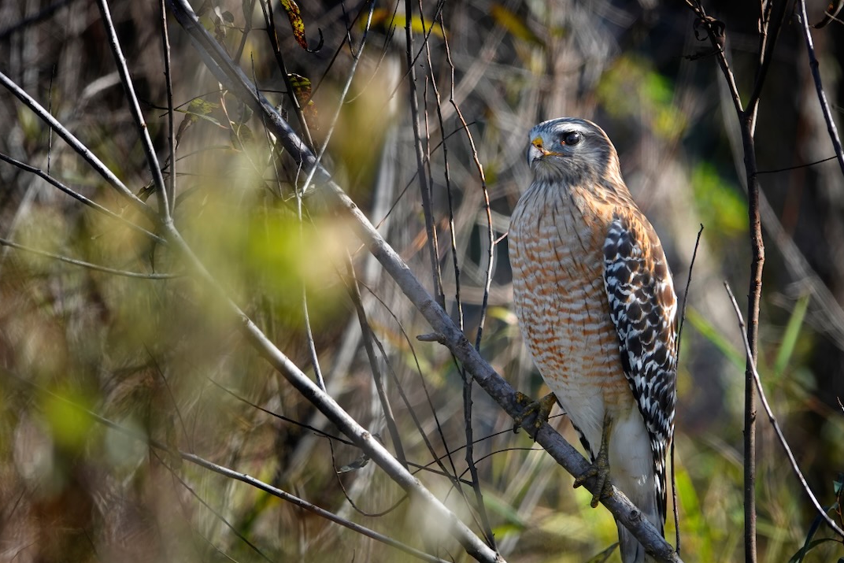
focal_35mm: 653
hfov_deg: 3.2
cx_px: 443
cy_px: 335
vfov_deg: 2.1
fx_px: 15310
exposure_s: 1/250
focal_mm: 200.72
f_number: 4
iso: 100
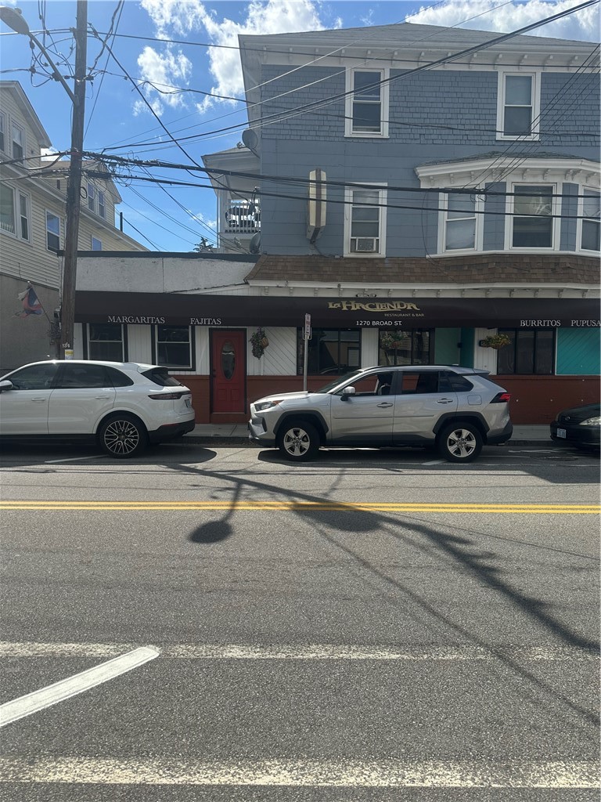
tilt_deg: -3.0
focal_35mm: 24
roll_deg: -1.9
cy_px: 401
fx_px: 556
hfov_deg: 56.8
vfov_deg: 71.6
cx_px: 300
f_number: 1.78
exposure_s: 1/4762
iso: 80
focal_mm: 6.86
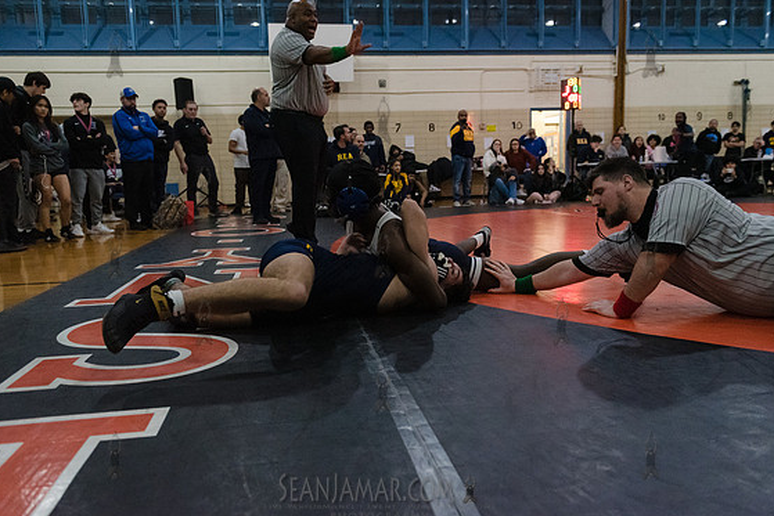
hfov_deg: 65.5
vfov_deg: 46.4
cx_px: 382
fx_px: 602
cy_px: 254
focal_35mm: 28
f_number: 3.2
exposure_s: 1/400
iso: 8000
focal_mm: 27
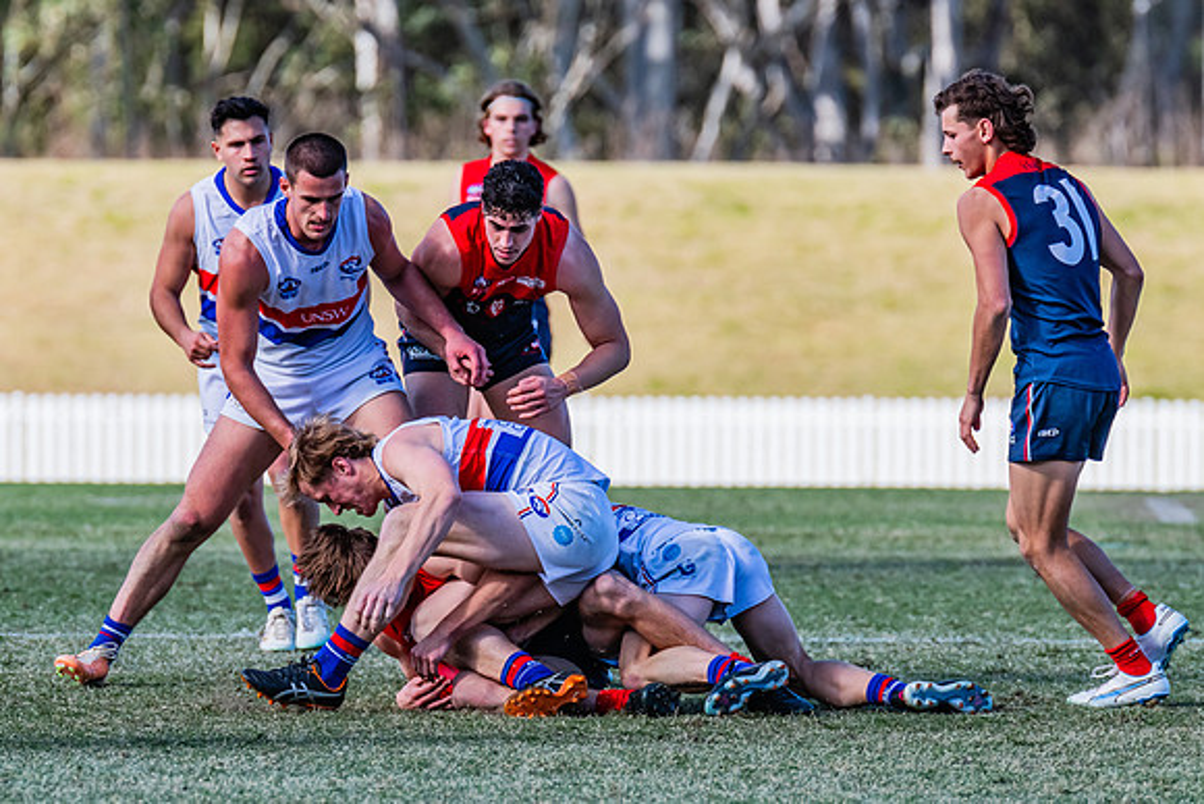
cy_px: 442
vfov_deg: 2.7
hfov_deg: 4.1
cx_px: 417
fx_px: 16879
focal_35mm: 505
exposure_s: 1/1600
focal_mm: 380
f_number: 6.3
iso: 800
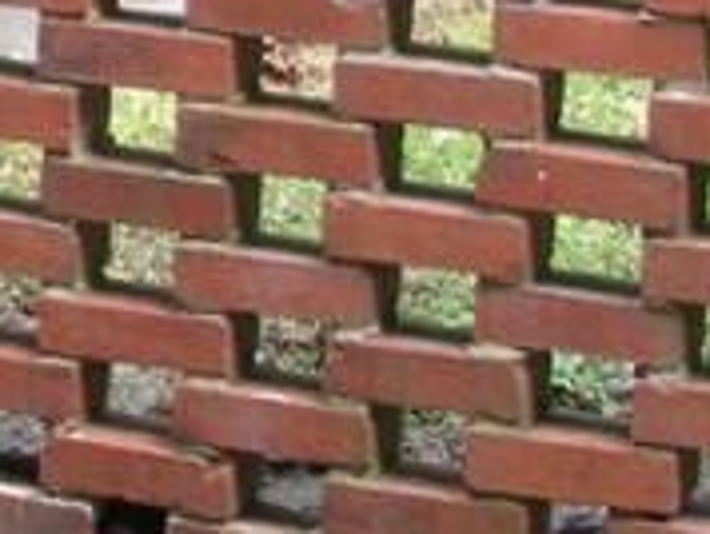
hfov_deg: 9.4
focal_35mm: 207
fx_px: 4251
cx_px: -227
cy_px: -673
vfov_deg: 6.9
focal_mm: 6.3
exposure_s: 1/57.2
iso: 140
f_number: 3.5
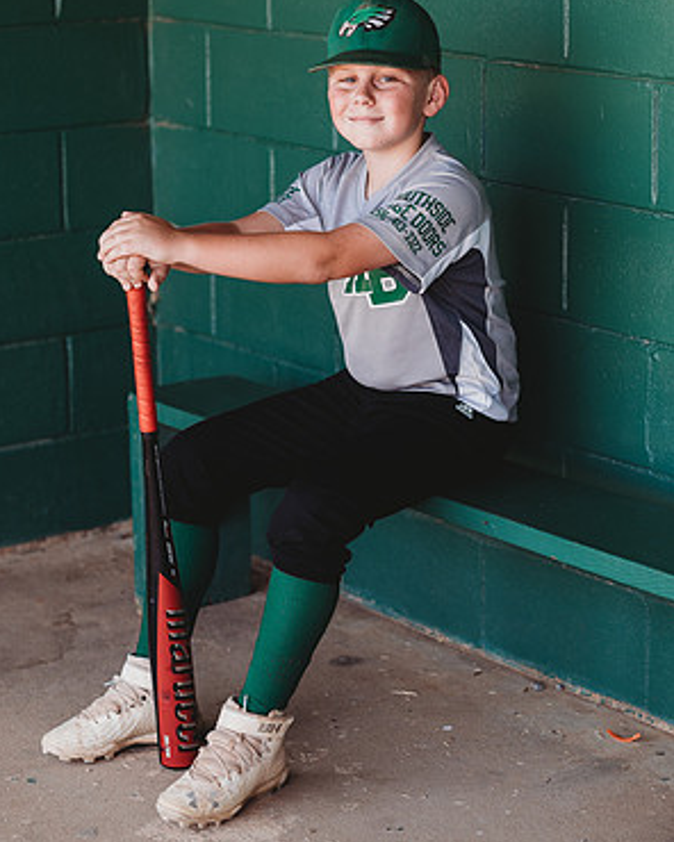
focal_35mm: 97
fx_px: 2419
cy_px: 371
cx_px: 335
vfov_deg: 19.8
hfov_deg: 15.9
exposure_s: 1/250
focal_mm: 85
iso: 200
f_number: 2.8
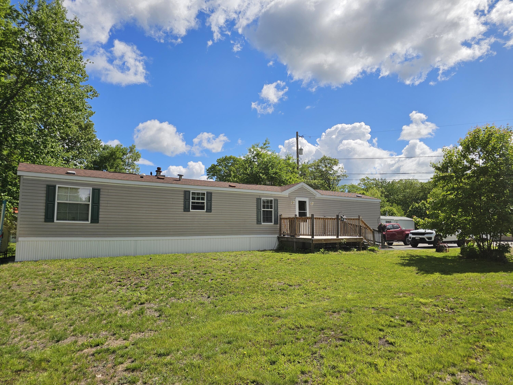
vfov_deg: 58.9
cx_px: 256
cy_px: 192
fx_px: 341
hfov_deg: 73.9
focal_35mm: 23
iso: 10
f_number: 1.7
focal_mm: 6.3
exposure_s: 1/1361
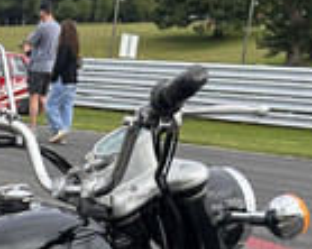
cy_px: 449
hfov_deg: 15.3
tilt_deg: -19.4
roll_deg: -2.5
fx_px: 1080
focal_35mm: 117
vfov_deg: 12.1
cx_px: -139
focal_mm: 5.7
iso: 50
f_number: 1.5
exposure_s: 1/924
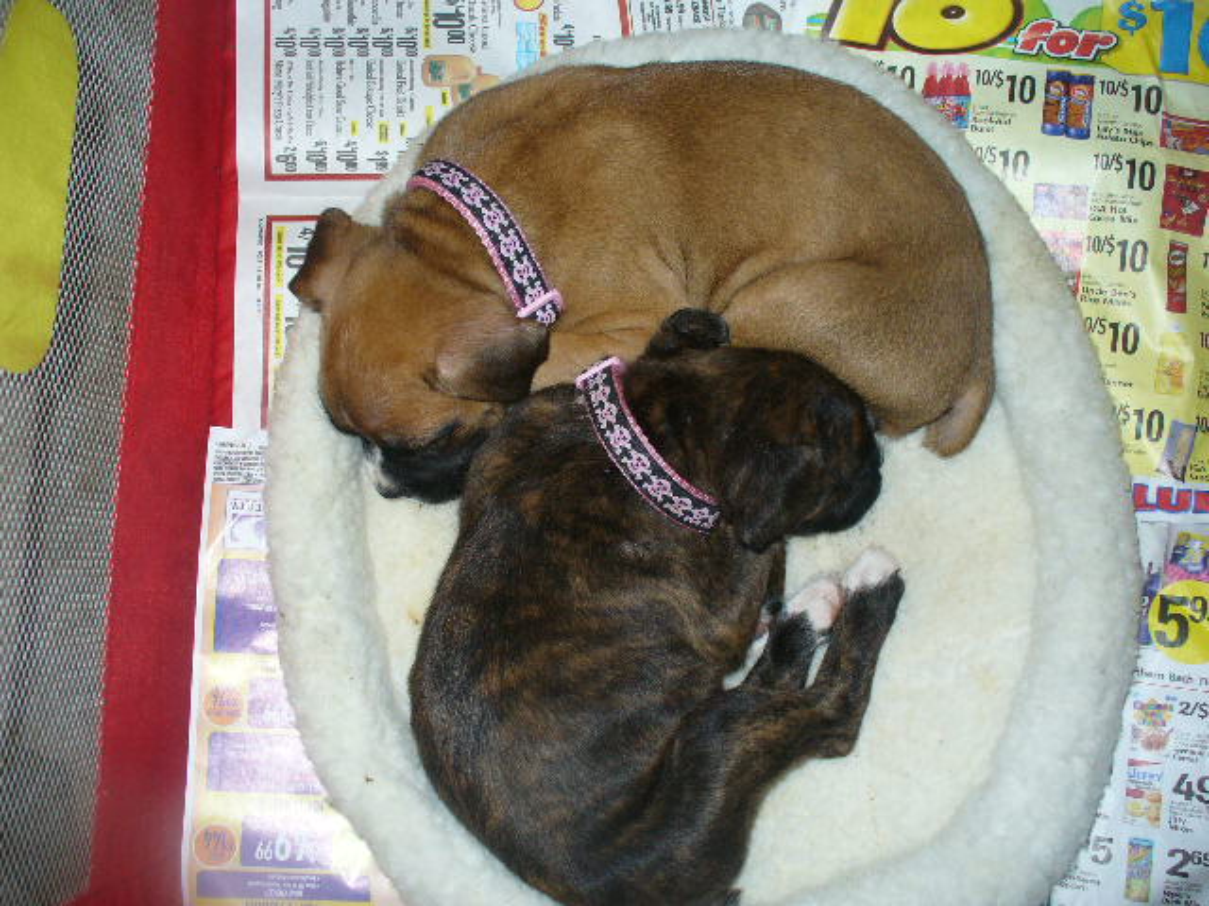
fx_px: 1292
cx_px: 604
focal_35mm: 37
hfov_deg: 50.1
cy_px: 453
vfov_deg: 38.7
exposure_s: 1/60
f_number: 2.8
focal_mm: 6.1
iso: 100
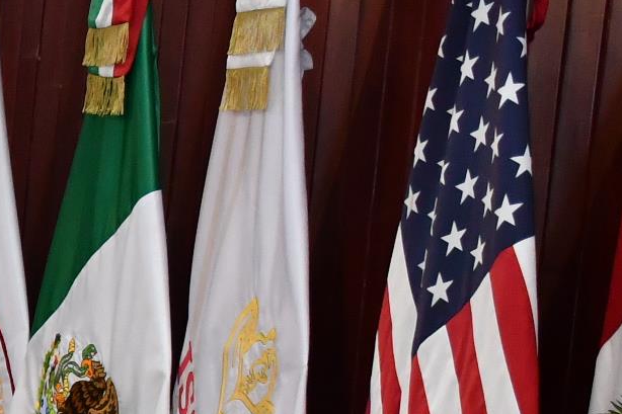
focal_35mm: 204
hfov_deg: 9.3
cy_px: 563
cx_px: -721
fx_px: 3524
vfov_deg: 6.7
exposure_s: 1/100
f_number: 5.6
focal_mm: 30
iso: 1250
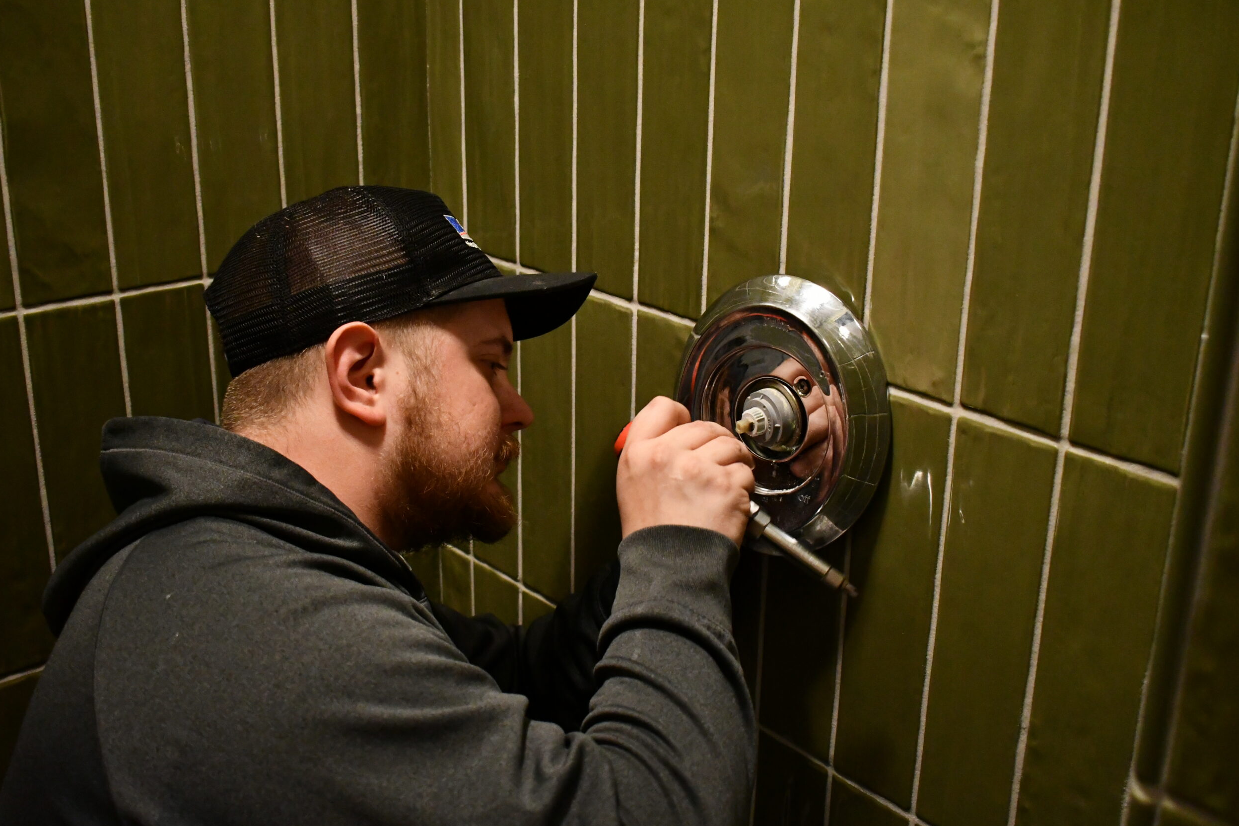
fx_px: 1377
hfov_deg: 48.5
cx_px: 608
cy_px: 415
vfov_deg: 33.4
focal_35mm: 40
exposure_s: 1/60
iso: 5600
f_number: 4
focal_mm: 26
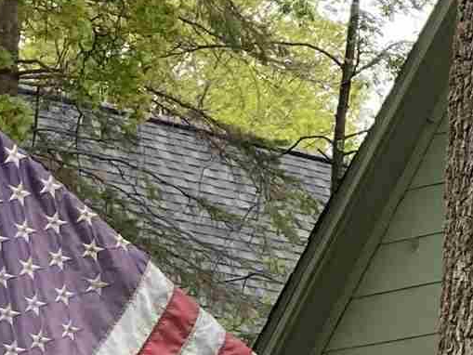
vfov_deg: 8.7
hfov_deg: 10.0
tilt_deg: +9.4
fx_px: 2310
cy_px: 392
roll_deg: -0.3
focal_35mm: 169
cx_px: 1192
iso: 20
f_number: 1.8
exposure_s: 1/631
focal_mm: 3.99
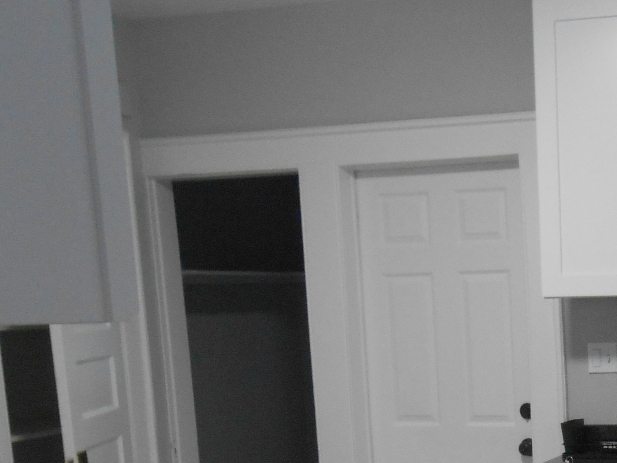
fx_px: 1158
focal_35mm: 65
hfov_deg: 28.0
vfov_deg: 21.6
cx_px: 620
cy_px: 486
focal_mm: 5.3
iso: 400
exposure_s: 1/25
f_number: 3.8
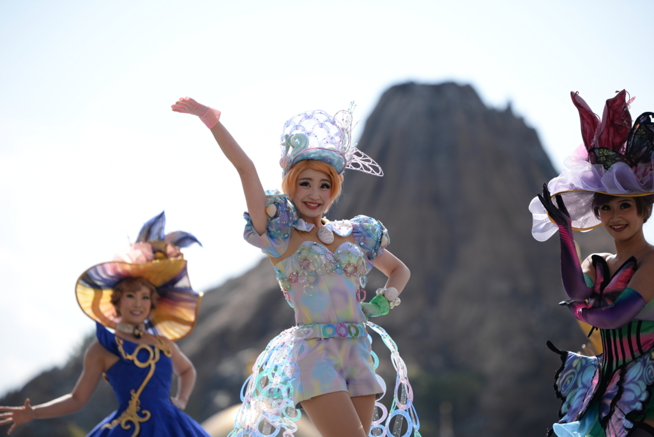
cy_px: 218
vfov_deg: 6.9
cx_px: 327
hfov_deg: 10.3
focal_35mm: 200
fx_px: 3635
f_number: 3.5
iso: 100
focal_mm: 200
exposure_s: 1/1000
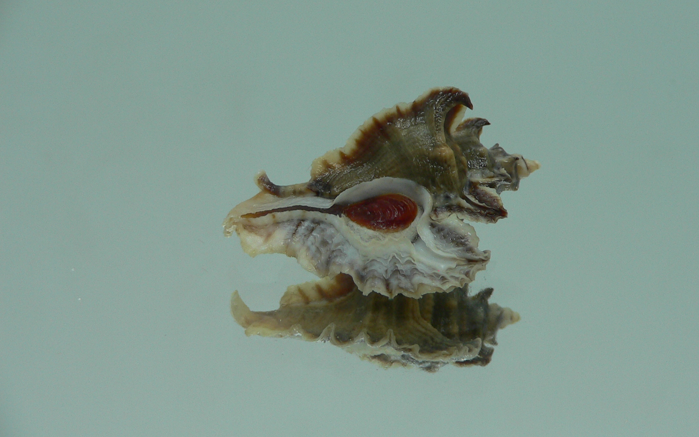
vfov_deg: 30.5
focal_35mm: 42
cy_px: 212
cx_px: 394
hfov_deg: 47.1
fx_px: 800
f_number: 2.8
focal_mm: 4.6
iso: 80
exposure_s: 1/60
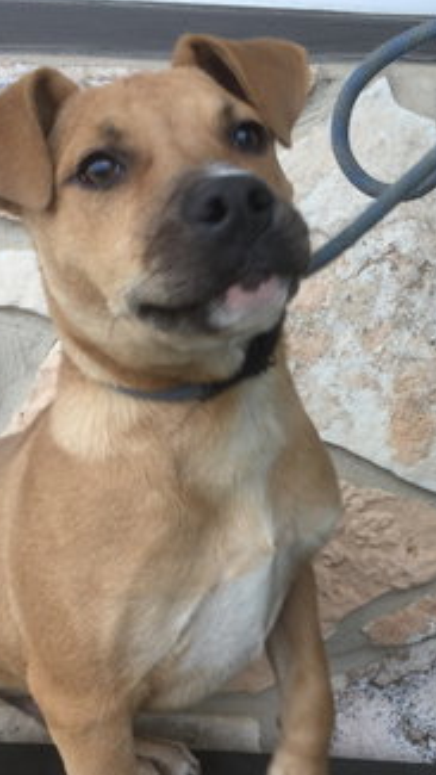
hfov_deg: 23.0
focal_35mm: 52
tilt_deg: -16.1
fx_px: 1068
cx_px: 291
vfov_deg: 39.8
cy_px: 440
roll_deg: -3.6
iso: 25
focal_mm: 3.3
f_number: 2.4
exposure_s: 1/120
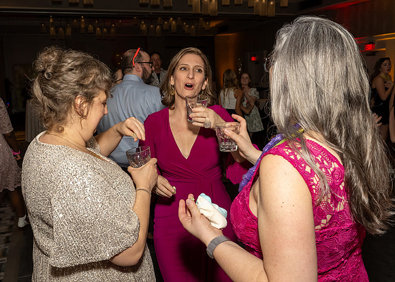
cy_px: 124
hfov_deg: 59.0
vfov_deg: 44.1
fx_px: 347
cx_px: 172
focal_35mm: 31
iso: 800
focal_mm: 17
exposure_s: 1/250
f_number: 7.1
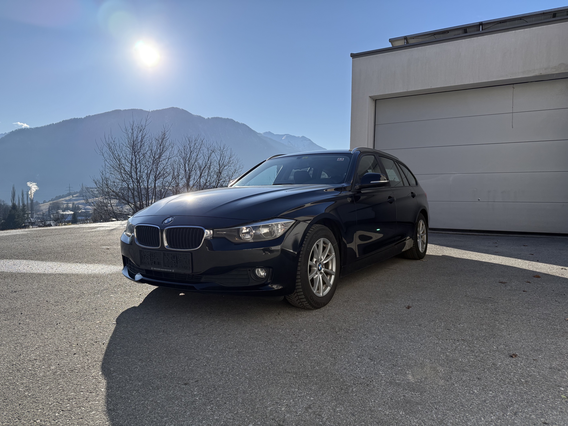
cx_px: 284
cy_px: 213
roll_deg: -0.3
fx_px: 394
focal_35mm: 24
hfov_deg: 71.6
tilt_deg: -2.4
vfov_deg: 56.8
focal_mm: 6.76
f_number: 1.78
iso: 100
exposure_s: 1/3953
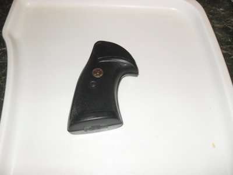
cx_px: 116
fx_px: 236
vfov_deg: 40.7
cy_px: 88
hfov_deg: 52.6
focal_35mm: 35
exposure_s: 1/45
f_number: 2.8
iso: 200
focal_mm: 6.2
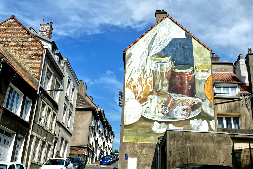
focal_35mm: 38
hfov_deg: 50.7
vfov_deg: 35.1
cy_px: 84
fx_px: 267
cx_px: 126
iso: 125
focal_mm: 13.7
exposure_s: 1/1600
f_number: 4.5
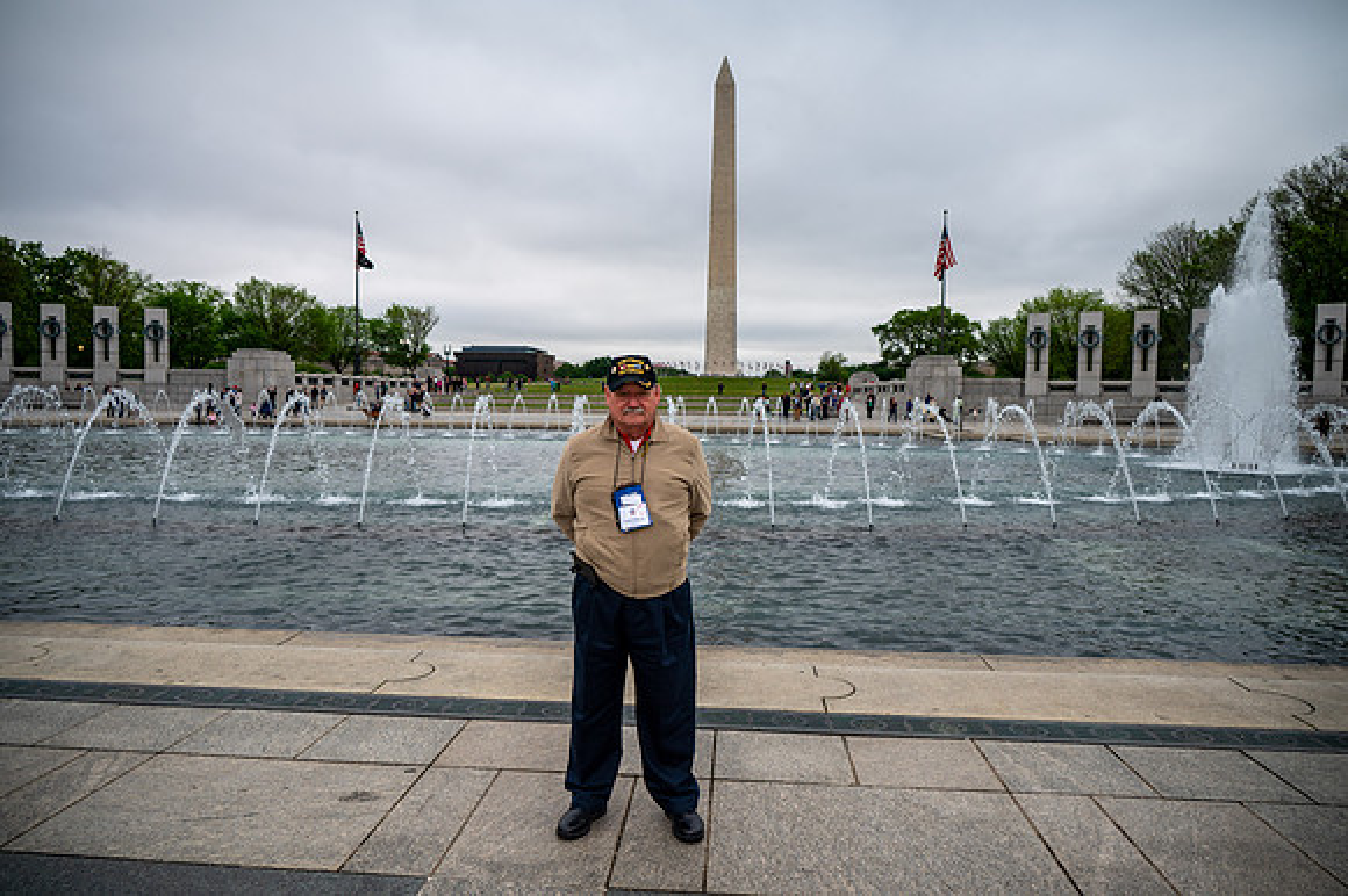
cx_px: 674
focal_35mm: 25
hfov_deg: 72.3
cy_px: 448
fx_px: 923
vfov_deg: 51.8
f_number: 4
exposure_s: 1/800
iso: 110
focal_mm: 24
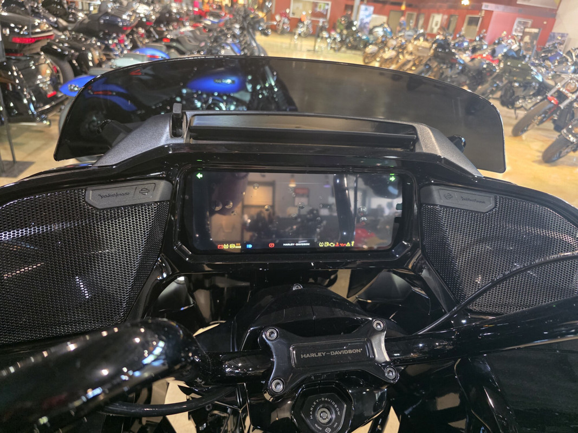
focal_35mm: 23
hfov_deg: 73.9
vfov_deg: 58.9
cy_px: 216
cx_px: 289
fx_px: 384
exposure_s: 1/120
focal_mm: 6.3
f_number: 1.7
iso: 1600
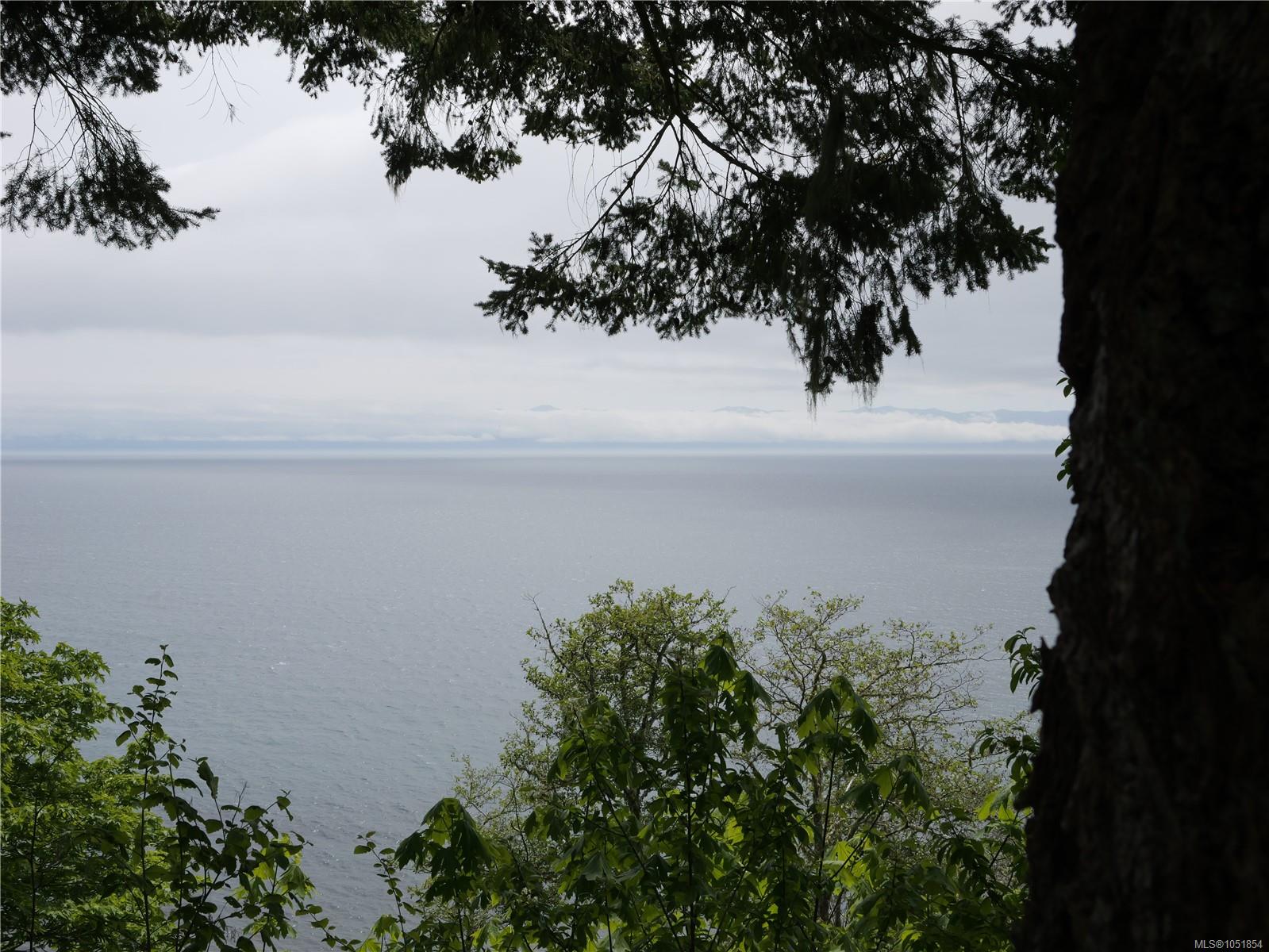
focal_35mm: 36
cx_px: 634
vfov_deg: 39.7
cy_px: 476
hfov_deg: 51.3
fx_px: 1320
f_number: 7.1
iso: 400
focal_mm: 18
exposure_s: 1/2000
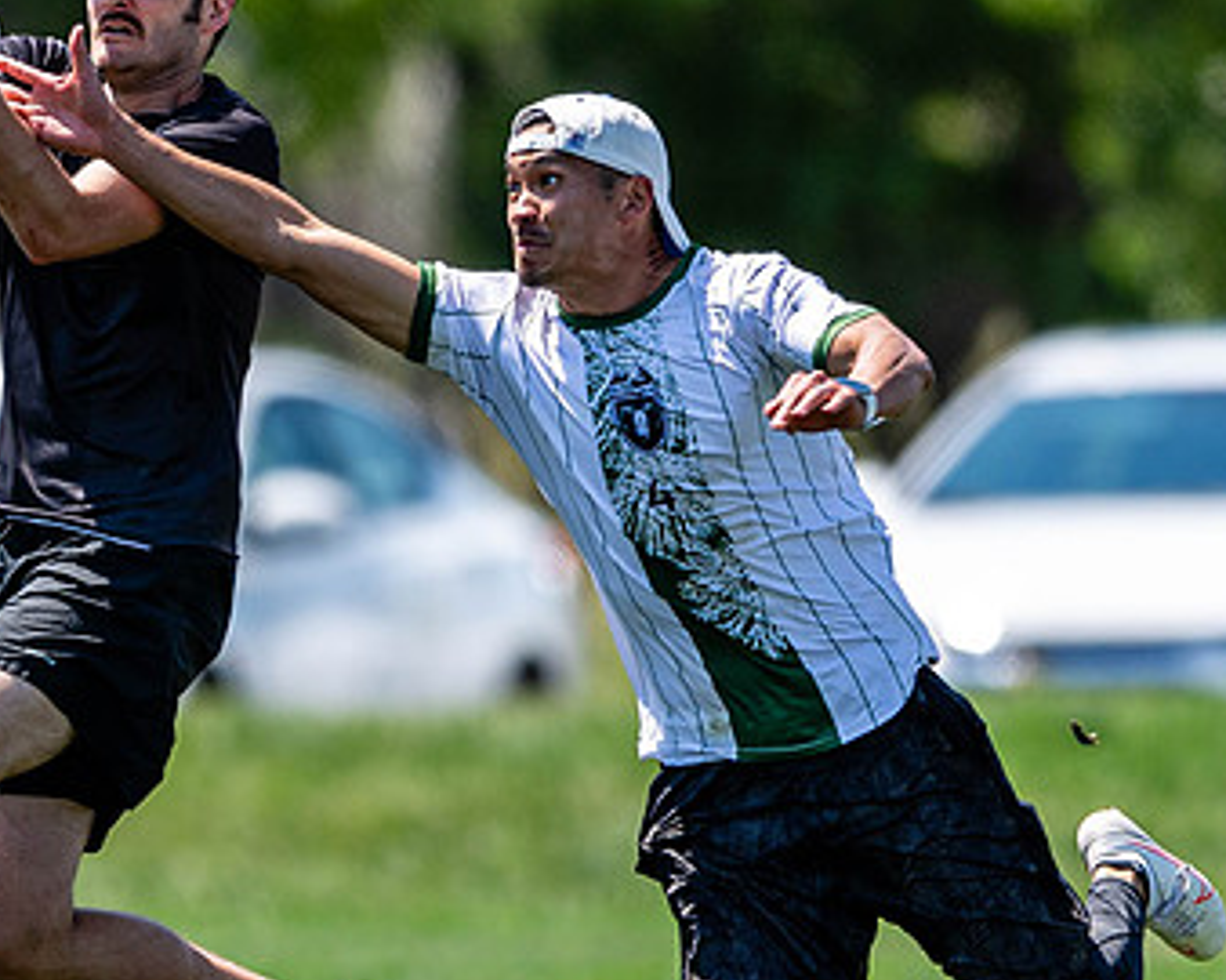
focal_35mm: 1362
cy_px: 756
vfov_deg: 1.1
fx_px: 49391
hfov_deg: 1.4
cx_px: 125
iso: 110
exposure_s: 1/1600
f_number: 2.8
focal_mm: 400
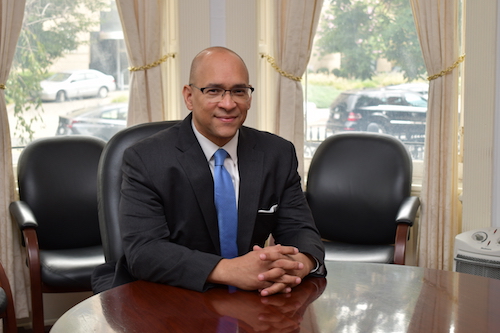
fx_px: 930
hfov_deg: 30.1
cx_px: 250
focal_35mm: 67
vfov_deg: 20.3
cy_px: 166
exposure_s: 1/100
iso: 200
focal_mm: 45
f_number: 5
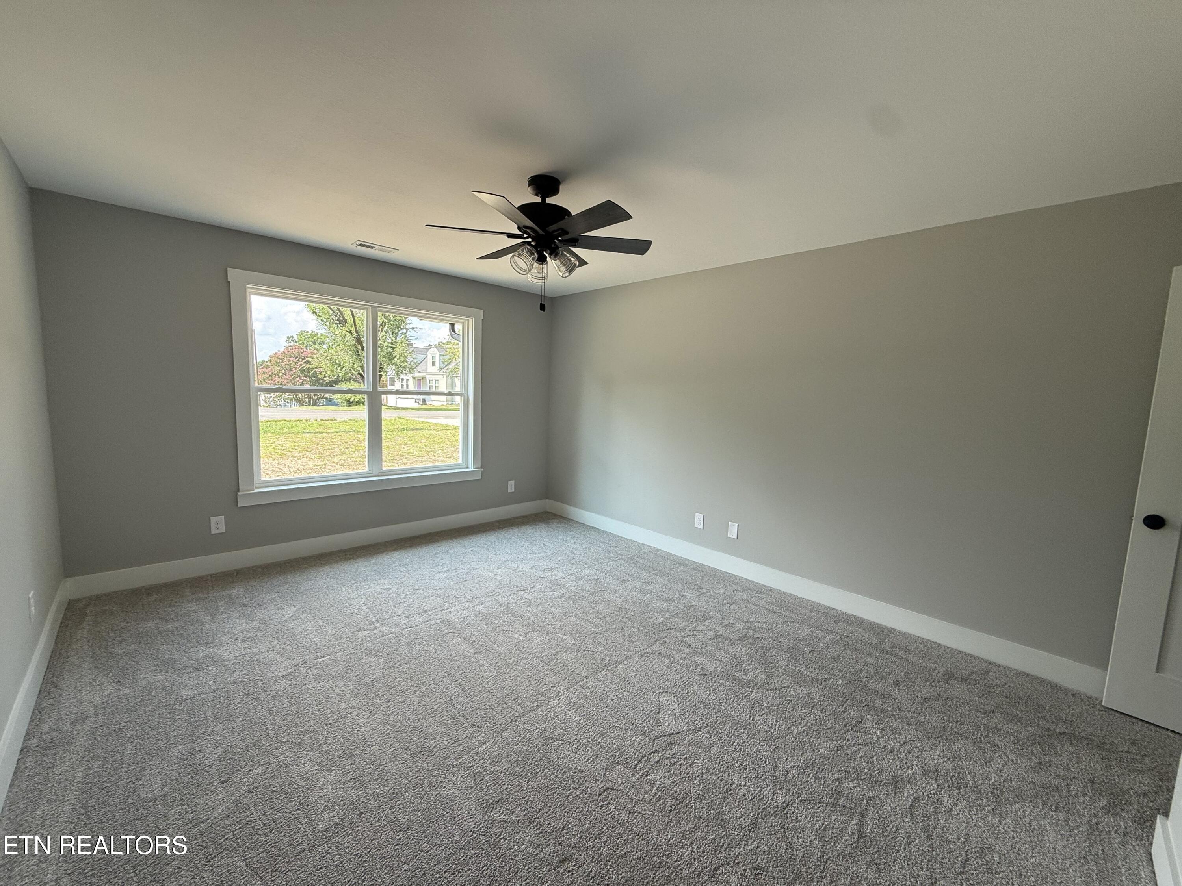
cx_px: 591
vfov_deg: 85.7
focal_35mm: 14
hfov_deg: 102.1
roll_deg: -2.0
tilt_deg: -6.1
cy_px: 443
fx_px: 478
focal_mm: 2.22
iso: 64
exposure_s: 1/145
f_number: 2.2
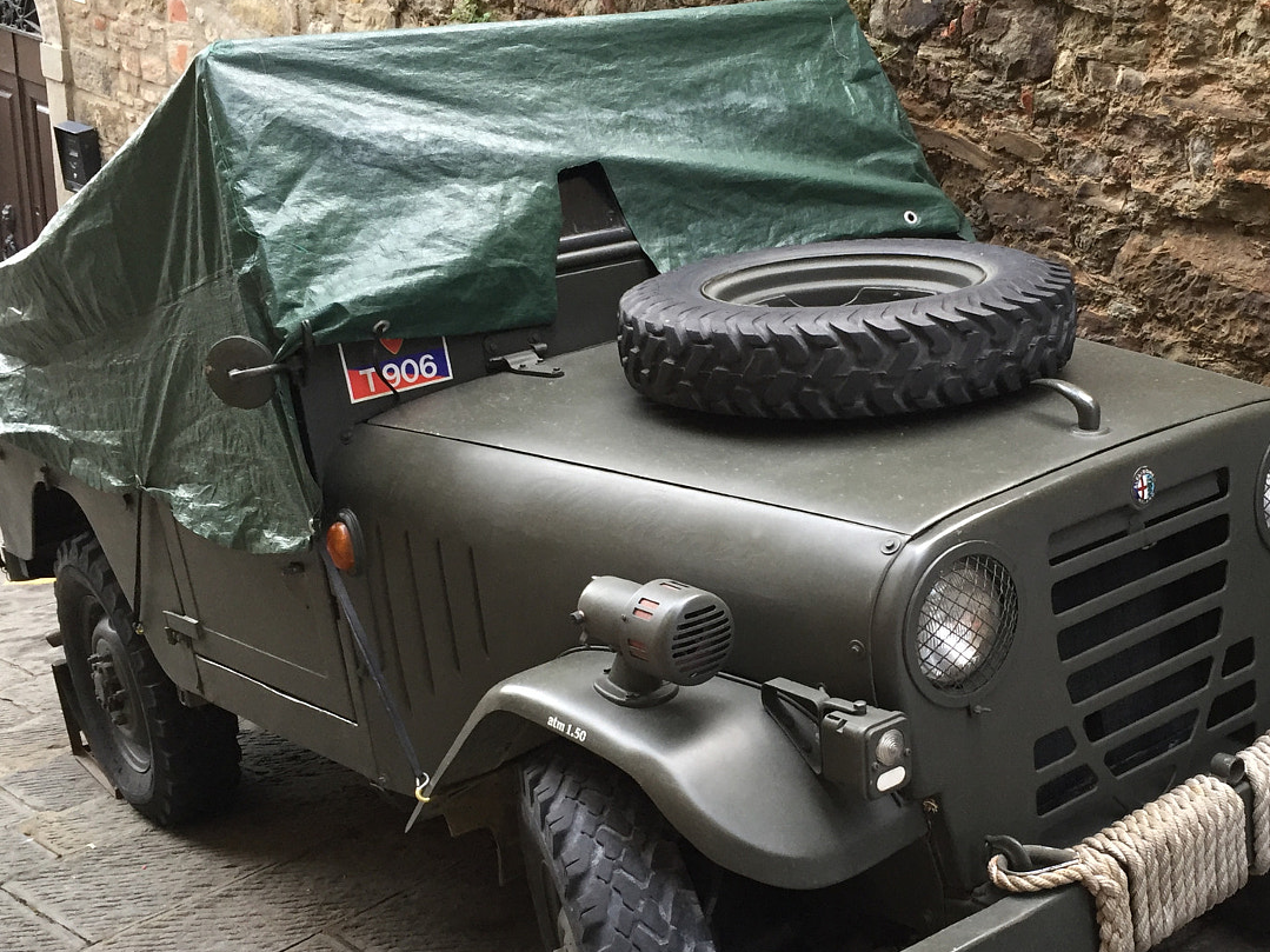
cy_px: 578
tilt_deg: -24.1
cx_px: 782
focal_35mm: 43
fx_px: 1577
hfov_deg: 43.6
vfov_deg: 33.5
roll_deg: -7.3
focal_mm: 4.15
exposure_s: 1/33
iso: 125
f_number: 2.2
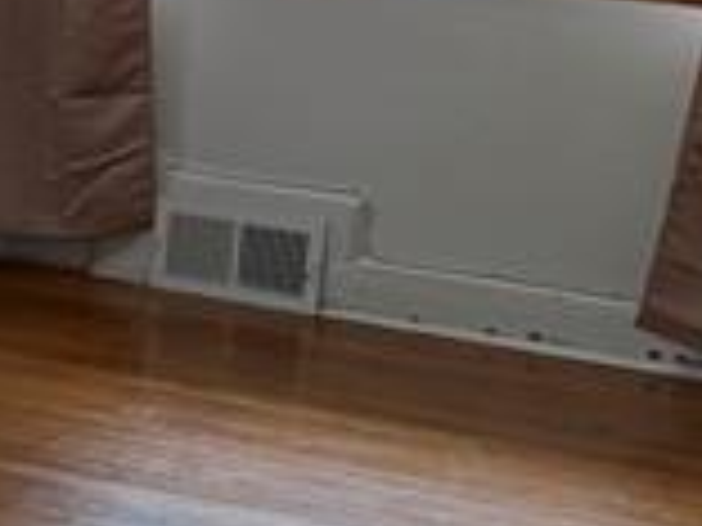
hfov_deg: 11.8
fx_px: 3204
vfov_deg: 9.3
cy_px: -72
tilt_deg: -4.3
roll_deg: -3.4
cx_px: -446
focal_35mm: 158
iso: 200
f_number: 1.78
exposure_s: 1/217
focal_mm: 6.76
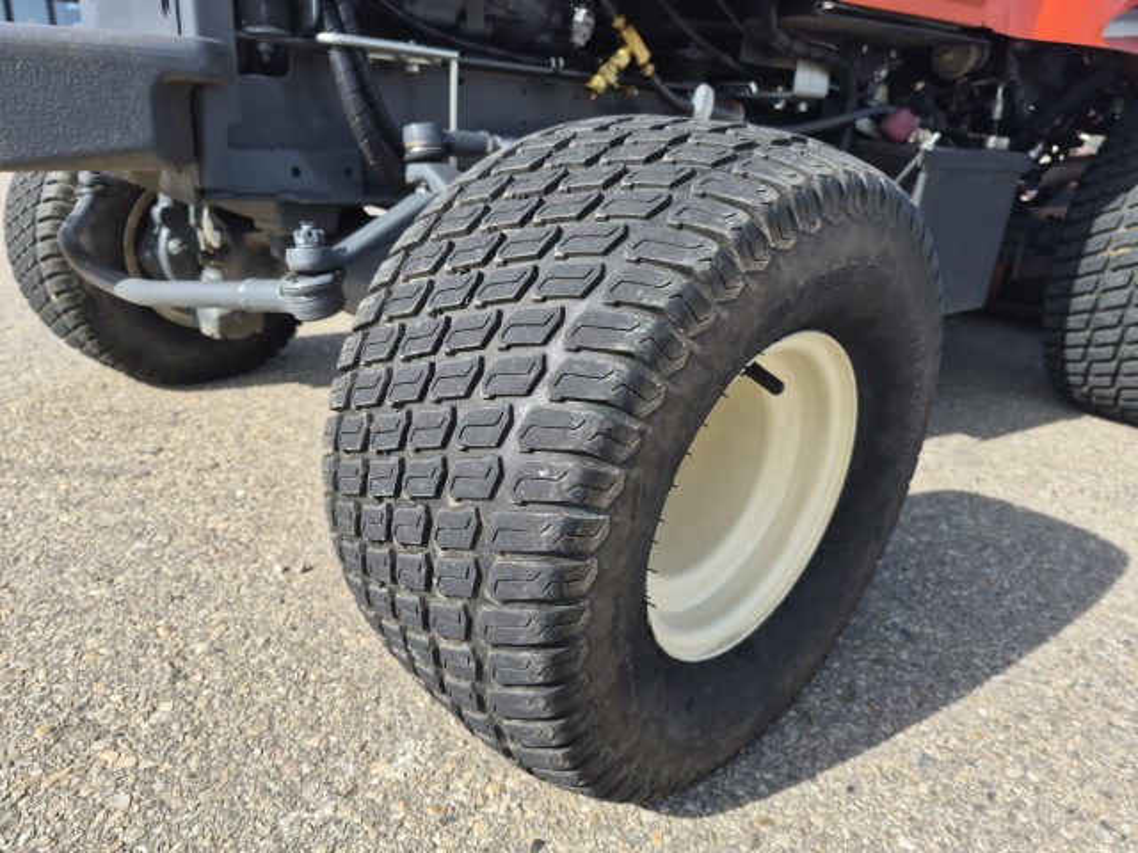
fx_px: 756
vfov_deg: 58.9
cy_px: 426
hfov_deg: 73.9
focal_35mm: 23
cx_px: 569
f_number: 1.8
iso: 80
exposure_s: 1/2112
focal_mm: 5.4
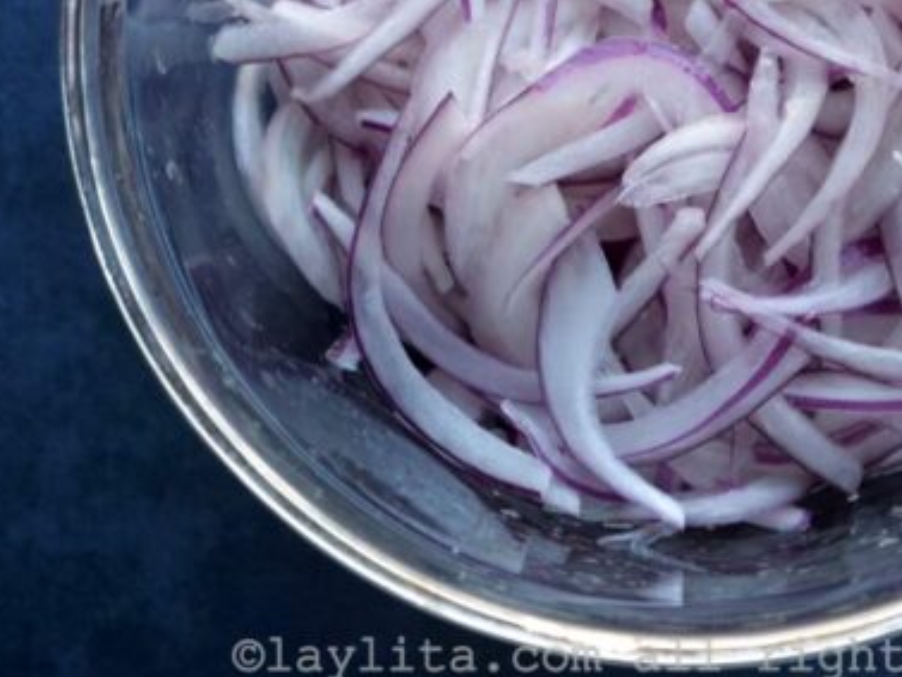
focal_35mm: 129
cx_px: 711
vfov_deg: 11.4
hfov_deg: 15.2
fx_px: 3362
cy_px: 112
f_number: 3.9
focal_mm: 38
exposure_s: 1/100
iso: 400
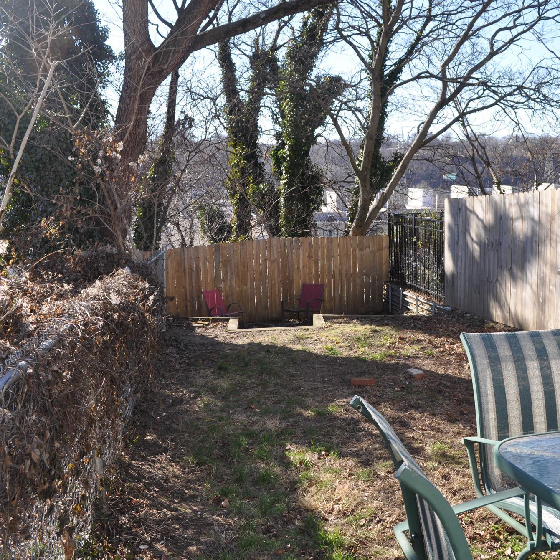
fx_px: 641
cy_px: 279
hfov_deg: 47.1
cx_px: 313
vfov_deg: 47.2
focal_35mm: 35
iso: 200
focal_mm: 18
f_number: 7.1
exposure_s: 1/200
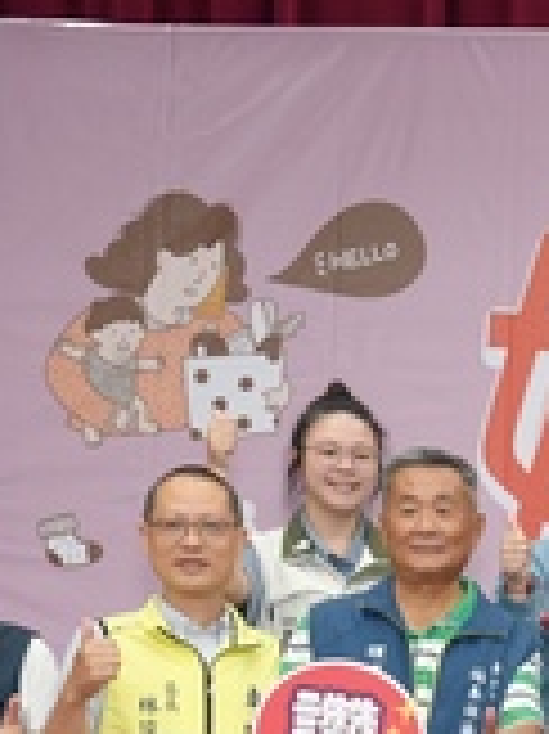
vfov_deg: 13.2
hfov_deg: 9.5
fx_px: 3113
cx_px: 1035
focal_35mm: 147
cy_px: 772
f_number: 5
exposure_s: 1/200
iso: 2000
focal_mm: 39
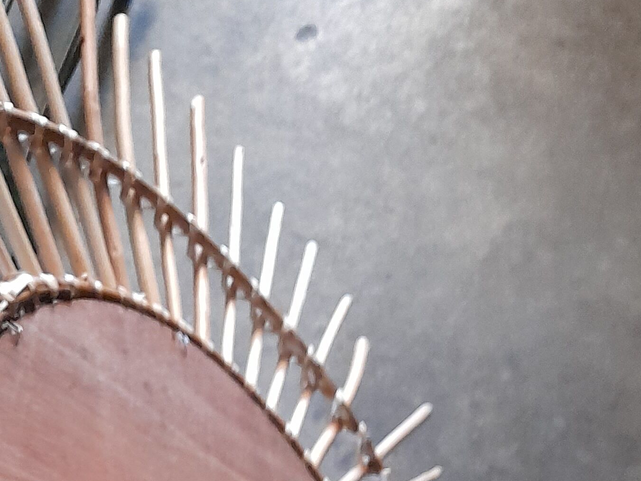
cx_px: 195
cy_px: 776
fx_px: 1371
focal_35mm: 74
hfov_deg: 26.1
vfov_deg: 17.4
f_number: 2
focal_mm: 4.6
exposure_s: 1/25
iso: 400
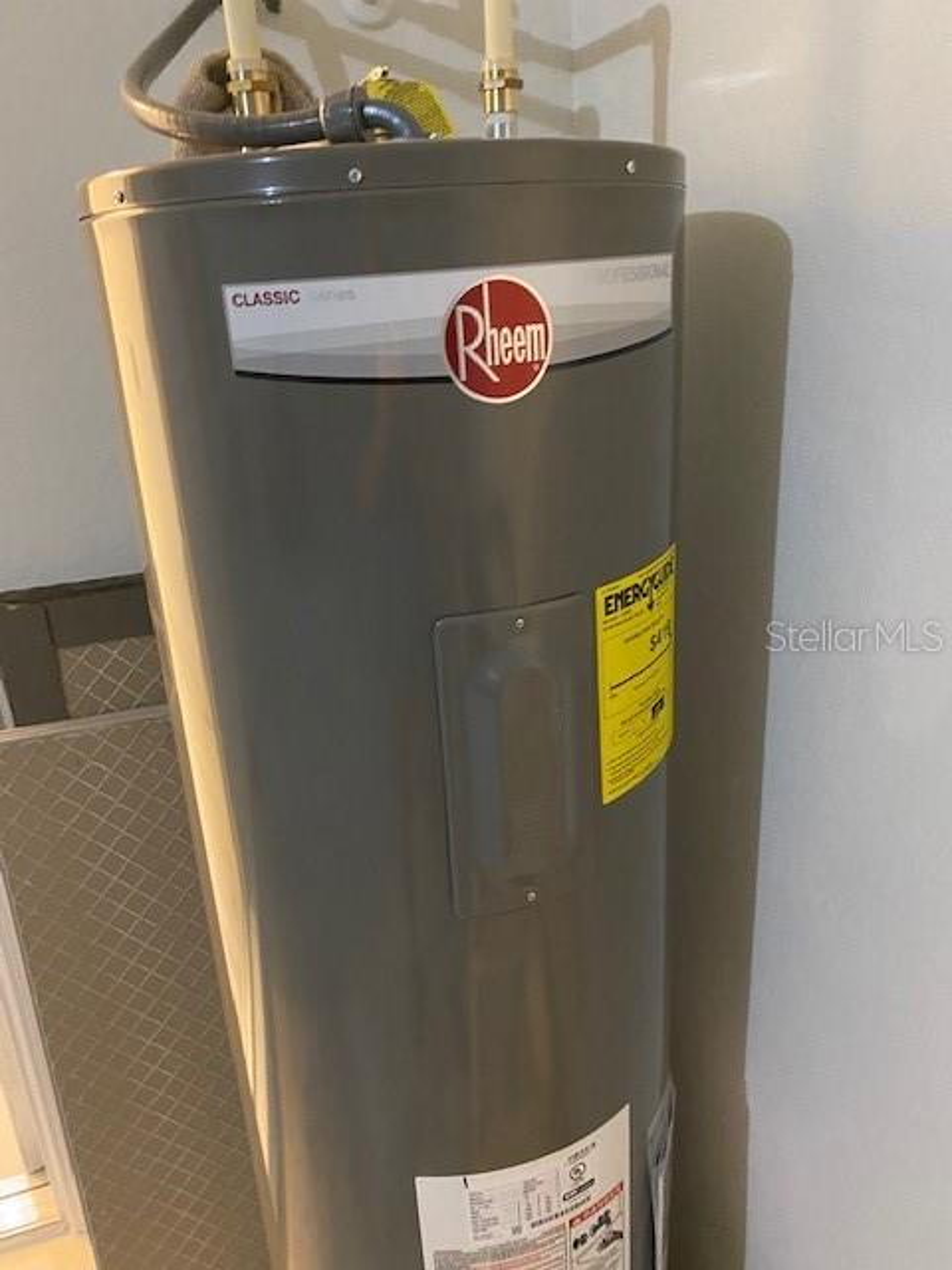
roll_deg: +1.6
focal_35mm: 26
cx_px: 476
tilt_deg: -22.5
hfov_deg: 53.1
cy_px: 635
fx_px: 953
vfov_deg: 67.3
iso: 800
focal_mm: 4.25
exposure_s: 1/30
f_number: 1.8
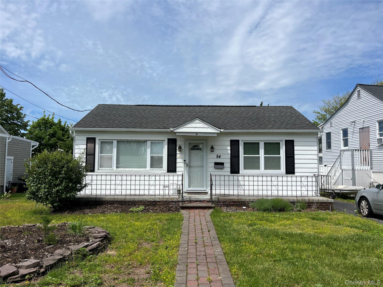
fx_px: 288
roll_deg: -0.3
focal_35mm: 26
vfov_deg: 53.1
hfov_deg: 67.3
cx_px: 192
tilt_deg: +3.6
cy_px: 144
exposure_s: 1/5556
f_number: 1.6
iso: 50
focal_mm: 5.1
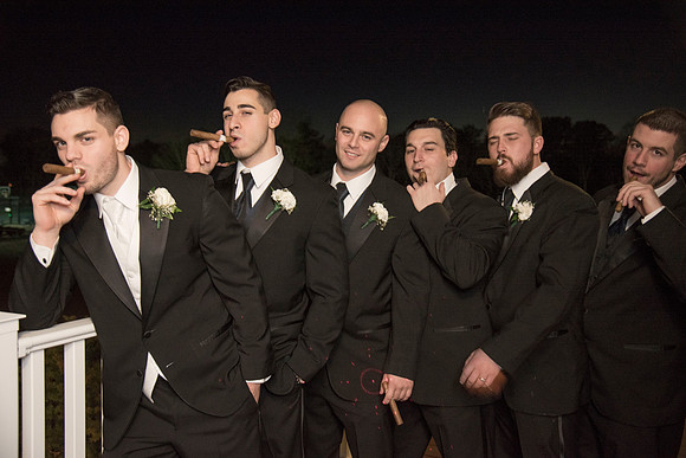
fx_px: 667
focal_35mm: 35
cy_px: 229
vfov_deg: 37.9
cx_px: 343
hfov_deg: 54.4
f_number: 4
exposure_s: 1/30
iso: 2000
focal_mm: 35
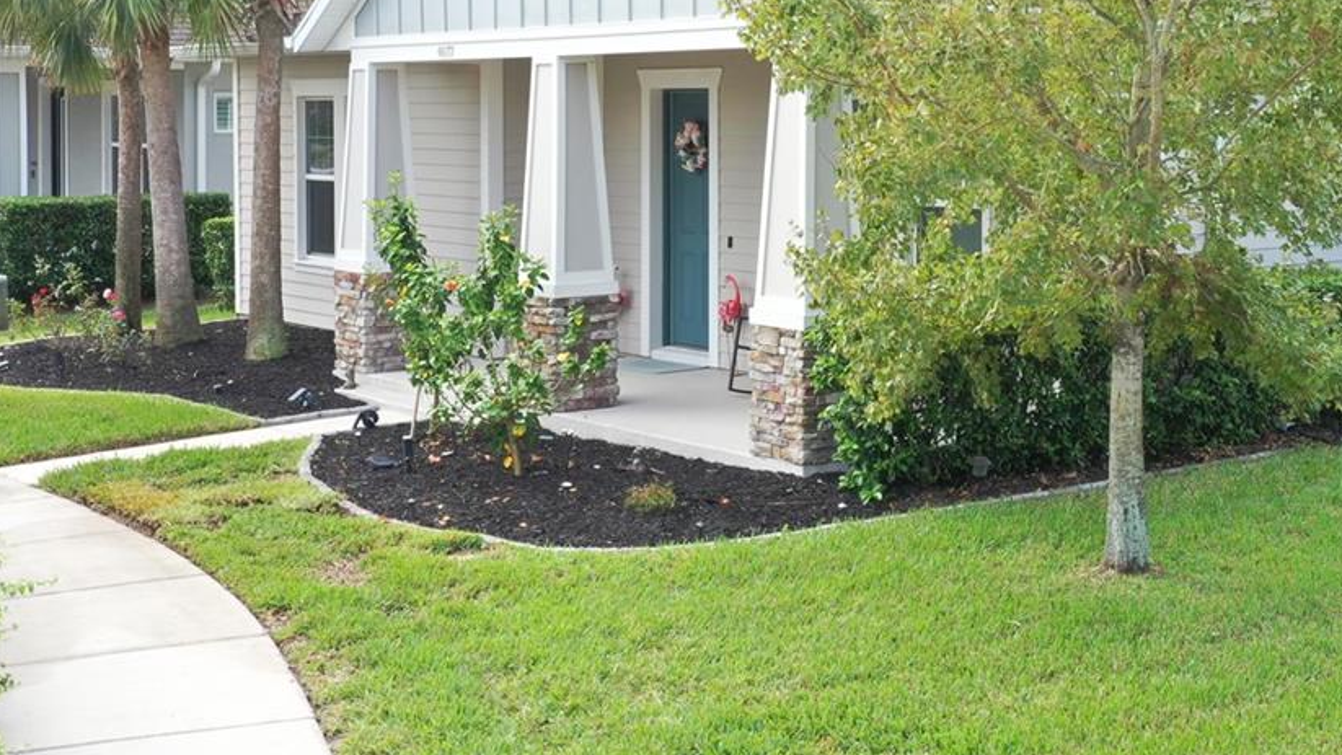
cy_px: 152
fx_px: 2028
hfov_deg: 36.4
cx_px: 856
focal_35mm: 57
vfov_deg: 20.8
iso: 100
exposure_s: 1/100
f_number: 5.6
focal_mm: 10.26
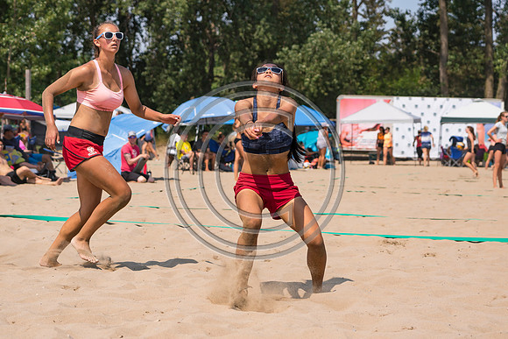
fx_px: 1200
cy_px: 170
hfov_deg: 23.9
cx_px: 254
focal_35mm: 85
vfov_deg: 16.1
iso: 200
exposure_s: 1/2500
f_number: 4
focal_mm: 57
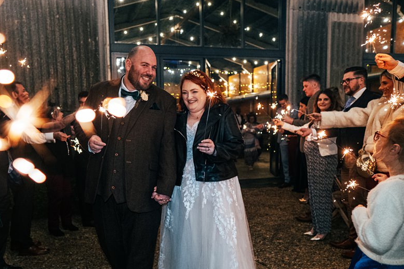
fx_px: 348
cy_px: 167
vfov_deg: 42.0
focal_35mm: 31
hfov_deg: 60.2
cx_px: 184
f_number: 2
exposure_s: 1/250
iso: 2000
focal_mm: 16
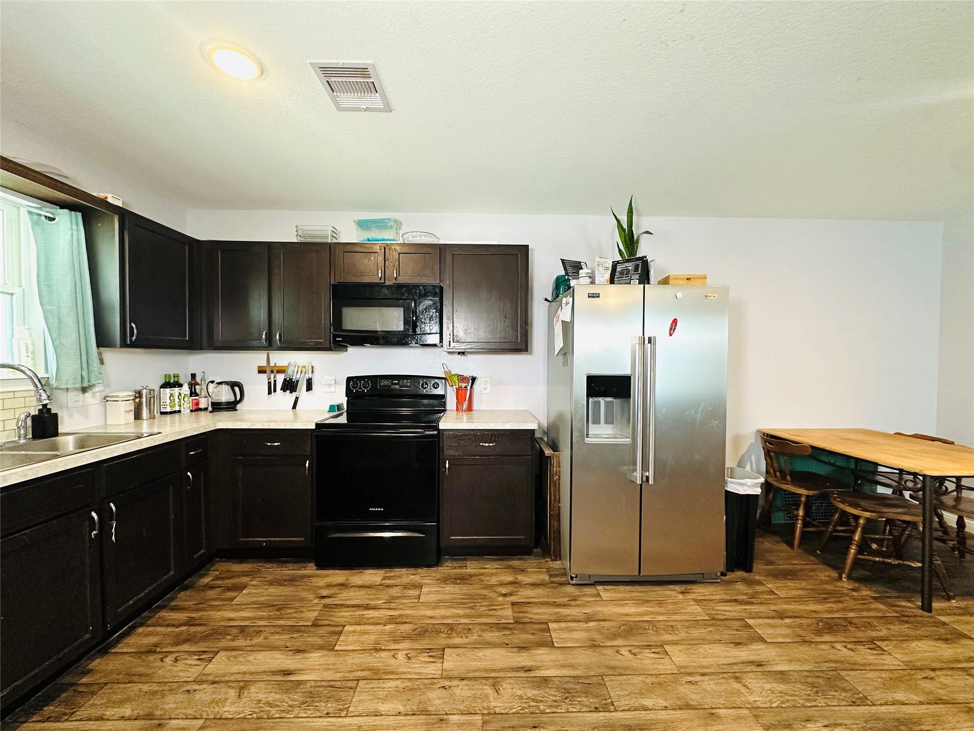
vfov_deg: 85.7
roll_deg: -0.6
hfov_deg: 102.1
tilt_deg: -0.9
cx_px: 487
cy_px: 366
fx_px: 394
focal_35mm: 14
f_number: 2.2
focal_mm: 2.22
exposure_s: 1/60
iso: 400
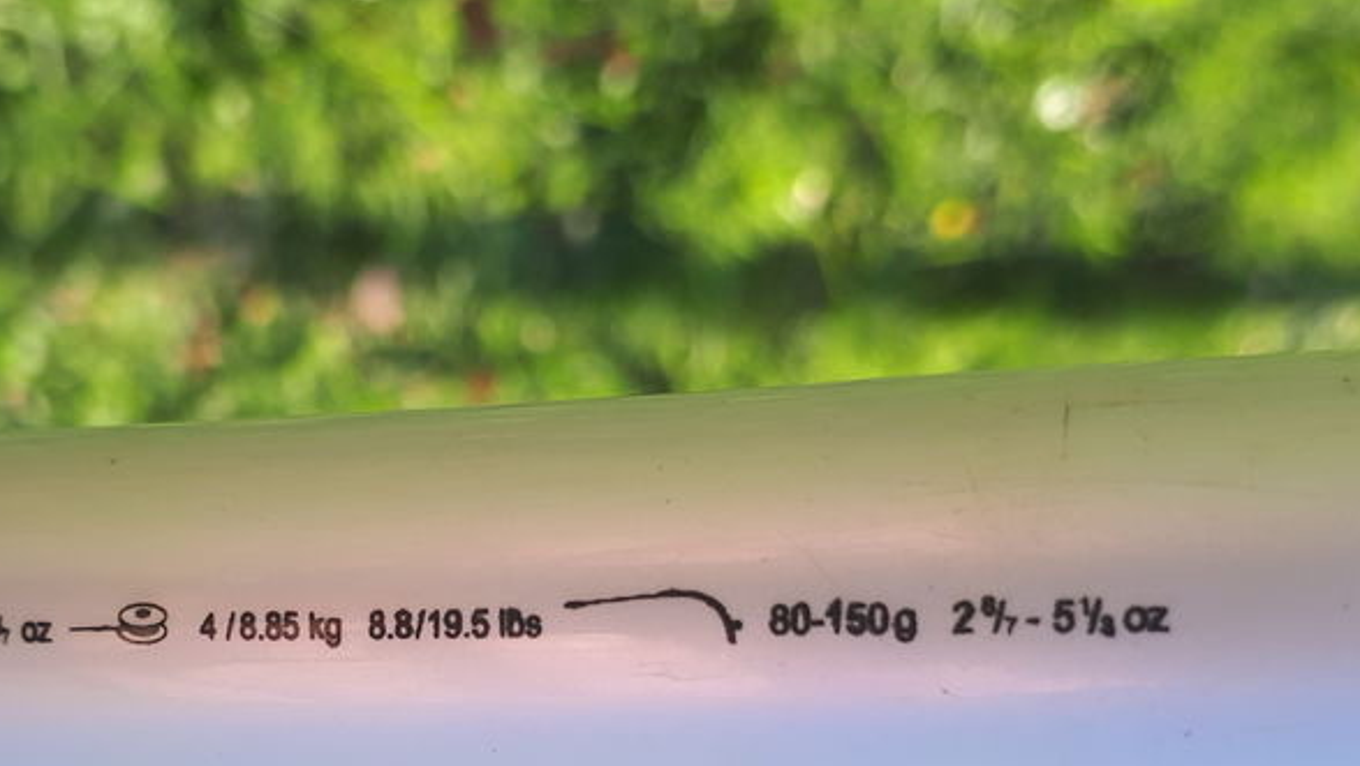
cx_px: 453
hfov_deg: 40.8
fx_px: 1803
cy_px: 713
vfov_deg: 23.2
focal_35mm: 50
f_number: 1.9
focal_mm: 3.6
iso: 40
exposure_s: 1/236
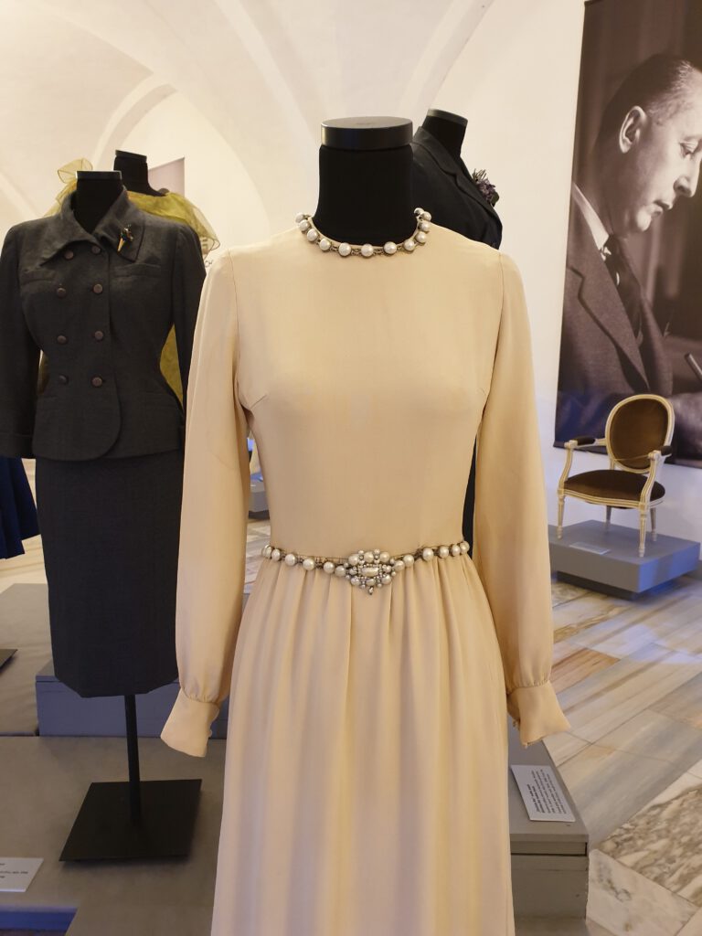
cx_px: 351
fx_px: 703
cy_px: 468
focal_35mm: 26
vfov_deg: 67.3
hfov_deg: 53.1
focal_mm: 4.3
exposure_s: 1/33
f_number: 2.4
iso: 320
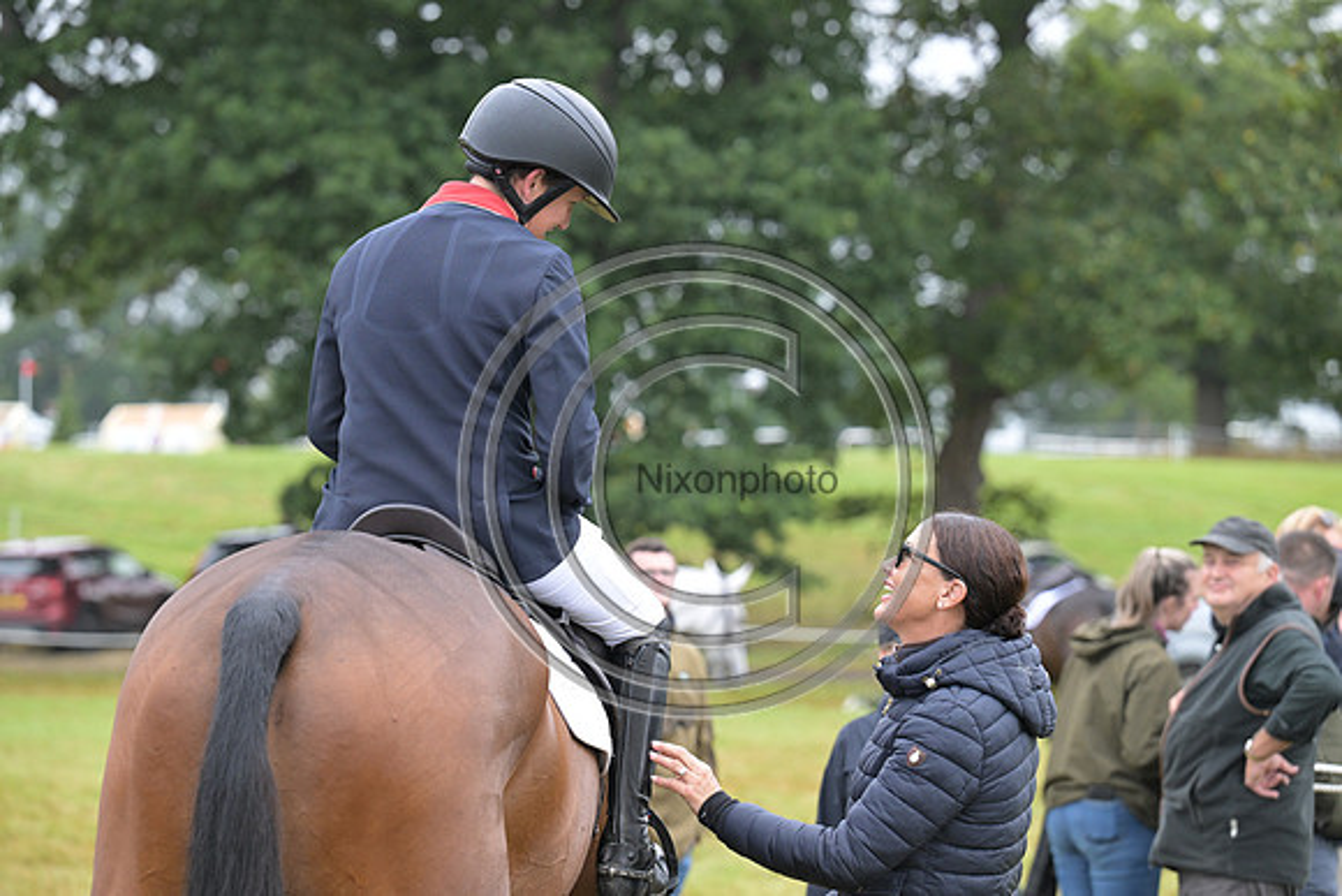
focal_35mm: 120
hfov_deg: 17.1
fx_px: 4474
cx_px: 671
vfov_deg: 11.4
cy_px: 448
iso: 2500
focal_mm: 120
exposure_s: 1/1250
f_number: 4
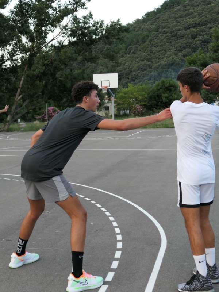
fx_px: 439
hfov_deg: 28.0
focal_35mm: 52
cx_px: 110
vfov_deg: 36.8
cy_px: 146
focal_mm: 17.7
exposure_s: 1/250
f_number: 2.8
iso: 400
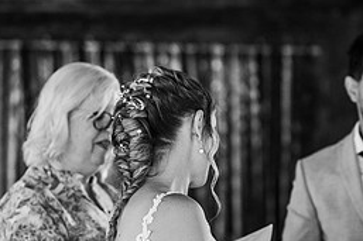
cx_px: 321
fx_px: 1935
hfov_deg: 10.7
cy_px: 178
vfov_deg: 7.1
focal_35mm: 192
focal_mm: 85
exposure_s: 1/200
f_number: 2.2
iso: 1250
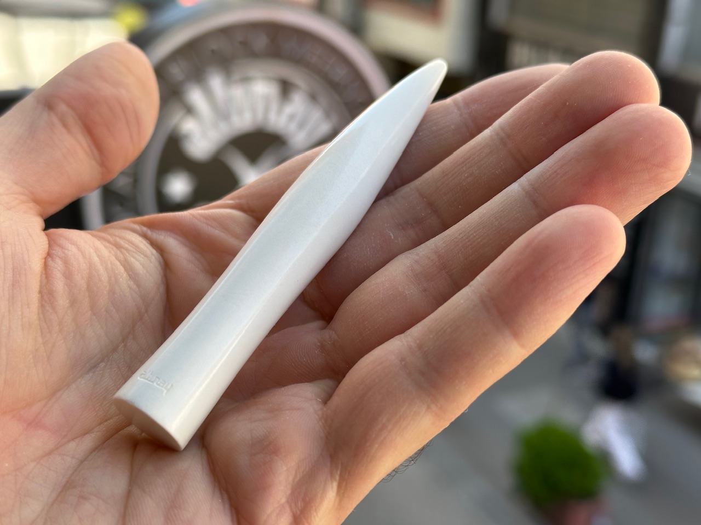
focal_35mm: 48
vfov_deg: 30.3
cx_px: 350
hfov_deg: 39.7
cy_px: 262
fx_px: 972
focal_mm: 6.86
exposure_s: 1/414
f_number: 1.78
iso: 64
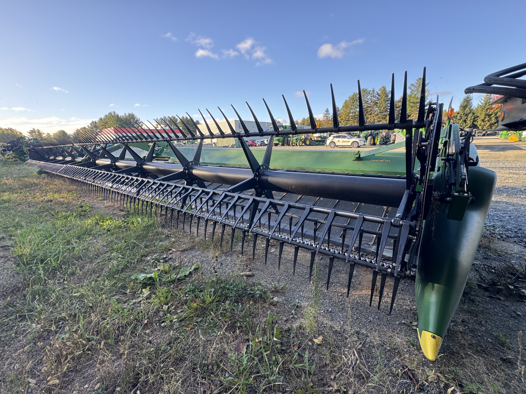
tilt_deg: -14.9
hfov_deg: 102.1
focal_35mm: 14
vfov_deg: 85.7
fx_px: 213
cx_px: 263
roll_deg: +3.6
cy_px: 197
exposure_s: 1/130
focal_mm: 2.22
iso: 40
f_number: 2.2
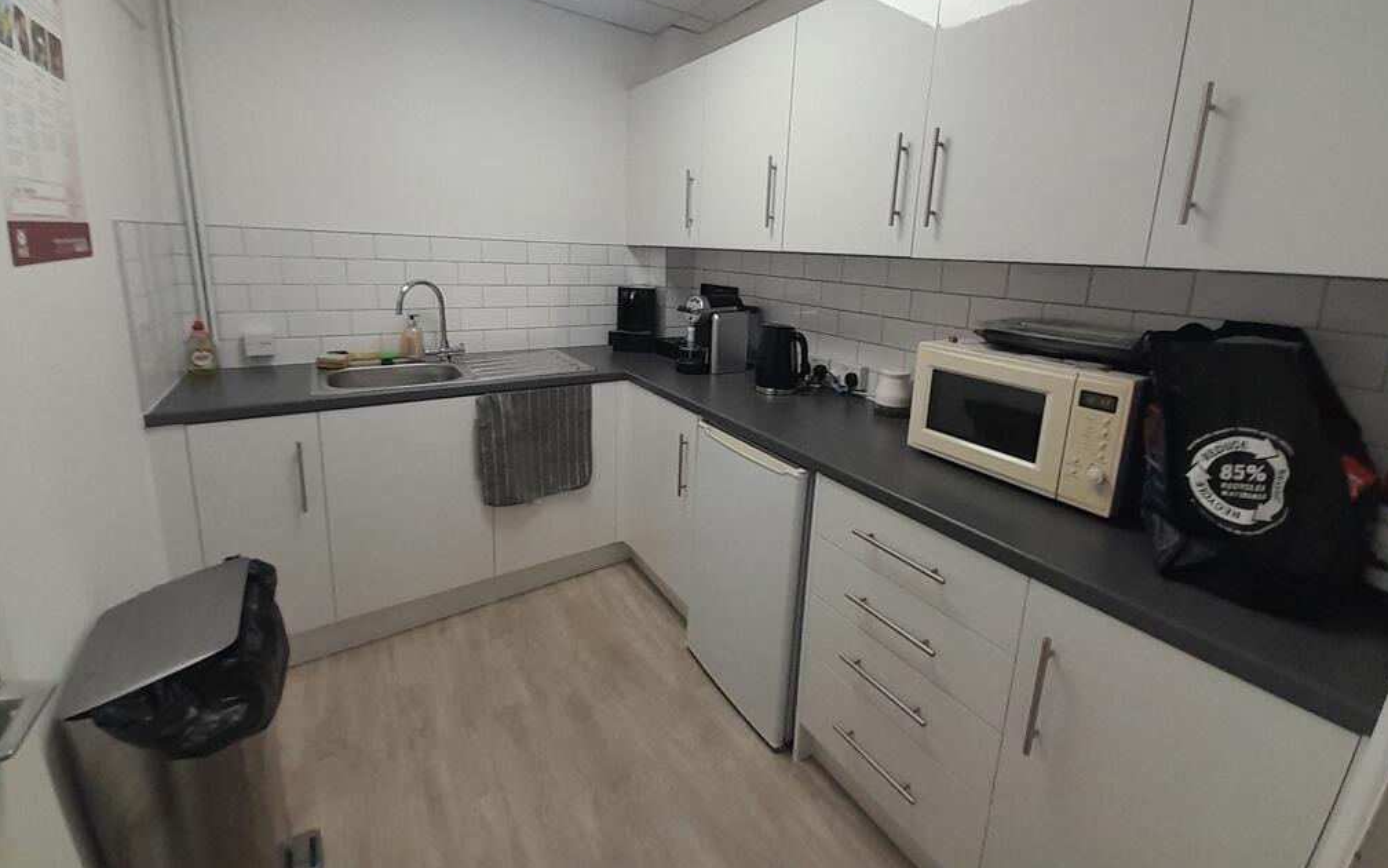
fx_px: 530
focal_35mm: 14
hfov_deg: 105.3
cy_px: 353
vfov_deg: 77.8
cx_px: 701
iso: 64
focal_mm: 1.13
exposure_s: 1/50
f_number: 2.2
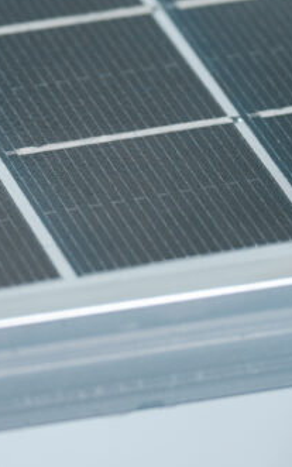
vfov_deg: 5.3
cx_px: 97
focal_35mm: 394
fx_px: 5015
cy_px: -253
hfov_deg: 3.3
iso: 200
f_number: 2.8
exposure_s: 1/250
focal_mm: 50
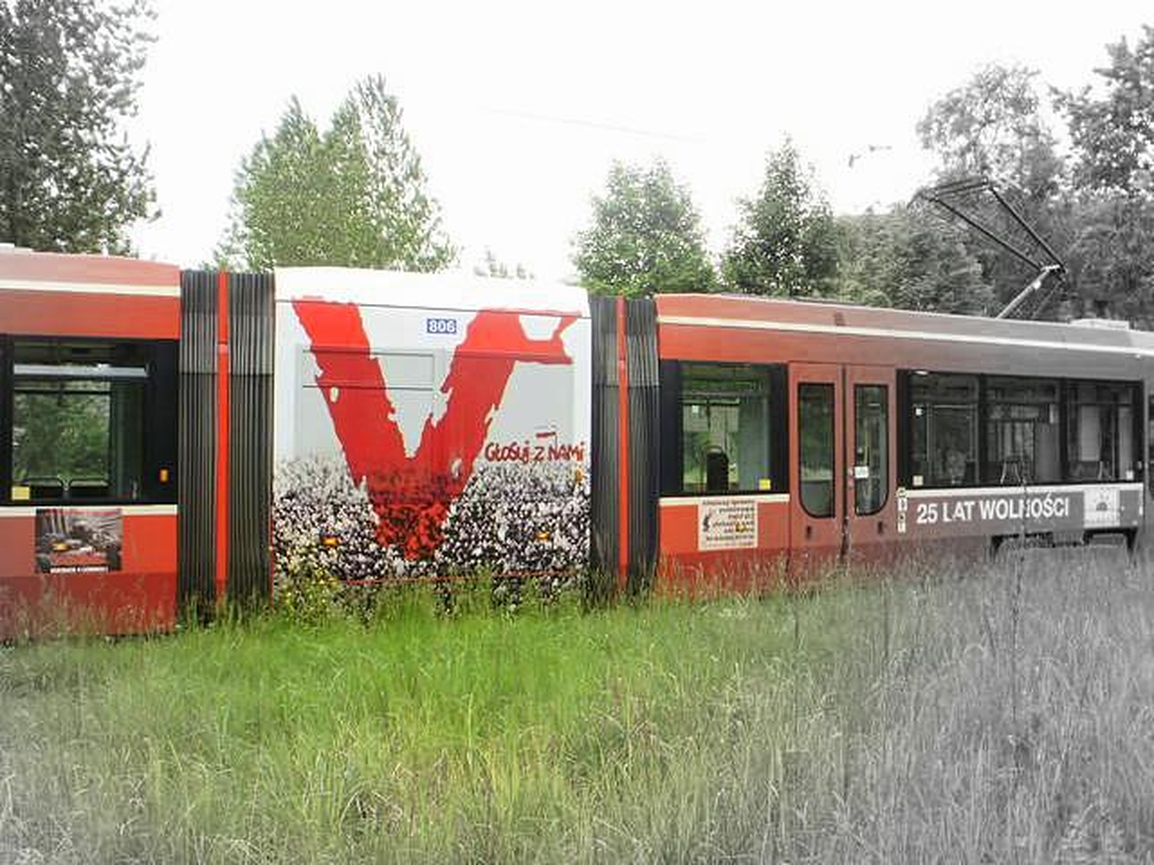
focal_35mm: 36
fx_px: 1200
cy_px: 432
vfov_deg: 39.7
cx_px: 577
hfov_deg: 51.4
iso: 100
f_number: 5.6
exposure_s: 1/80
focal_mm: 6.3
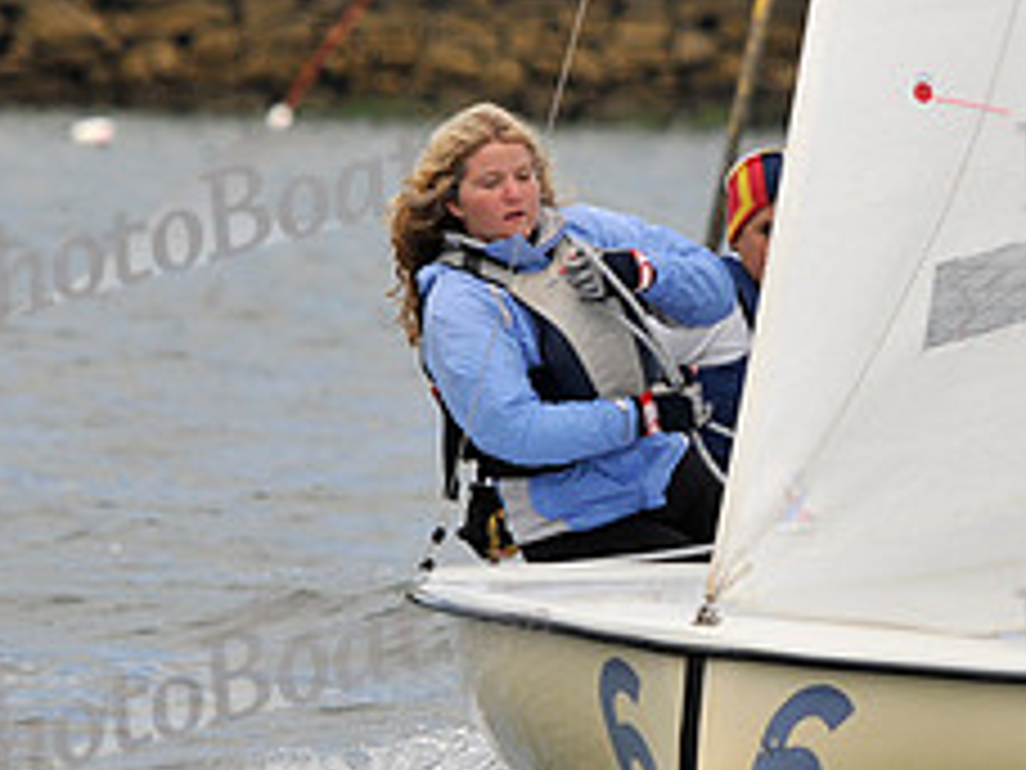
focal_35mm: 989
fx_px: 29313
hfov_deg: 2.0
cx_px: 783
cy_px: 390
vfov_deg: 1.5
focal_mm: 270
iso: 200
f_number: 7.1
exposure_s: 1/1000
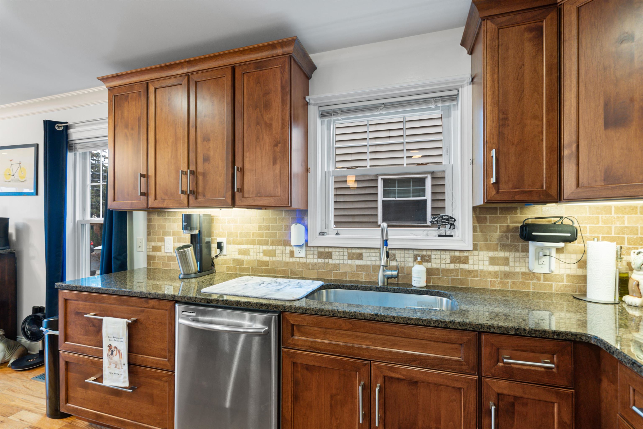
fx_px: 286
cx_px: 322
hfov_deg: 96.7
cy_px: 214
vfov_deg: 73.8
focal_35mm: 16
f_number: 8
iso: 100
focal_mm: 16
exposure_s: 1/1.67
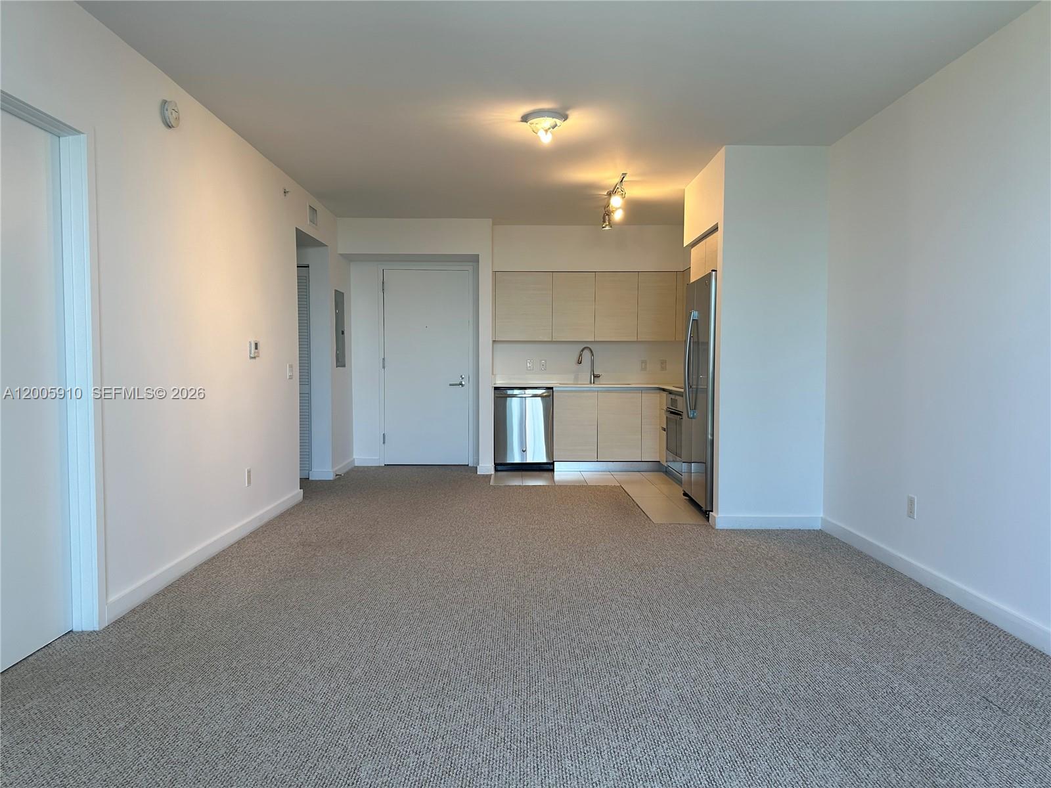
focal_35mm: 24
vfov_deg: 56.8
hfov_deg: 71.6
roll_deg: -0.2
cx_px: 526
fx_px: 729
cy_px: 394
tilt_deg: -2.9
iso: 100
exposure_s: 1/134
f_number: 1.78
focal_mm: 6.86
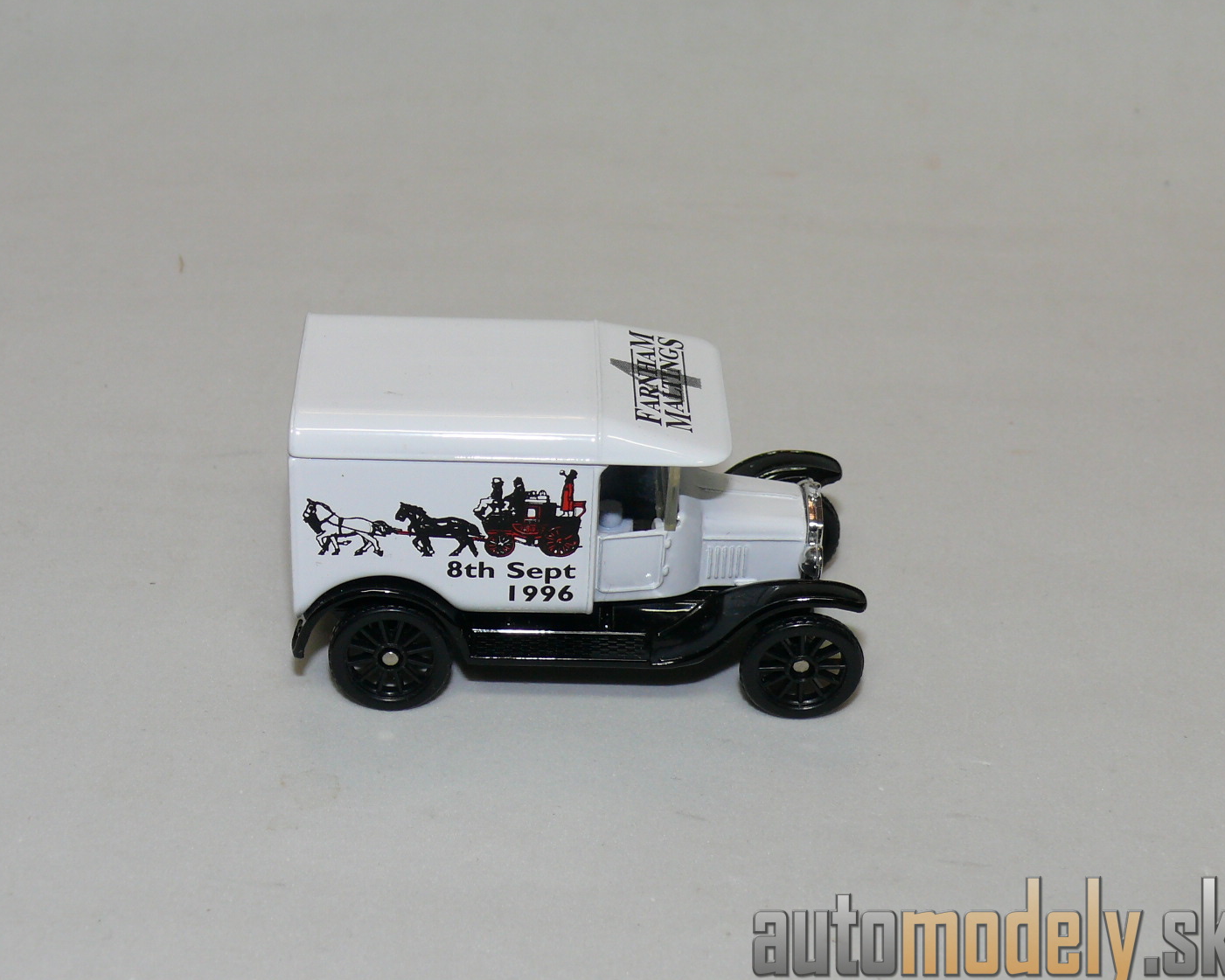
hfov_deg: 27.9
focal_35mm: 68
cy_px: 485
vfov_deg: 22.5
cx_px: 551
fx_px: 2466
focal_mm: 10.2
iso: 100
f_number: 4
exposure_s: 1/30
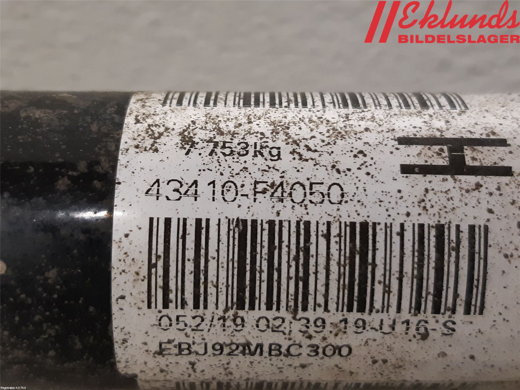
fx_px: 391
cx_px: 260
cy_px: 195
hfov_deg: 67.3
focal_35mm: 26
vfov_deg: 53.1
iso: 200
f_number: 1.7
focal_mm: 3.93
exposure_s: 1/50
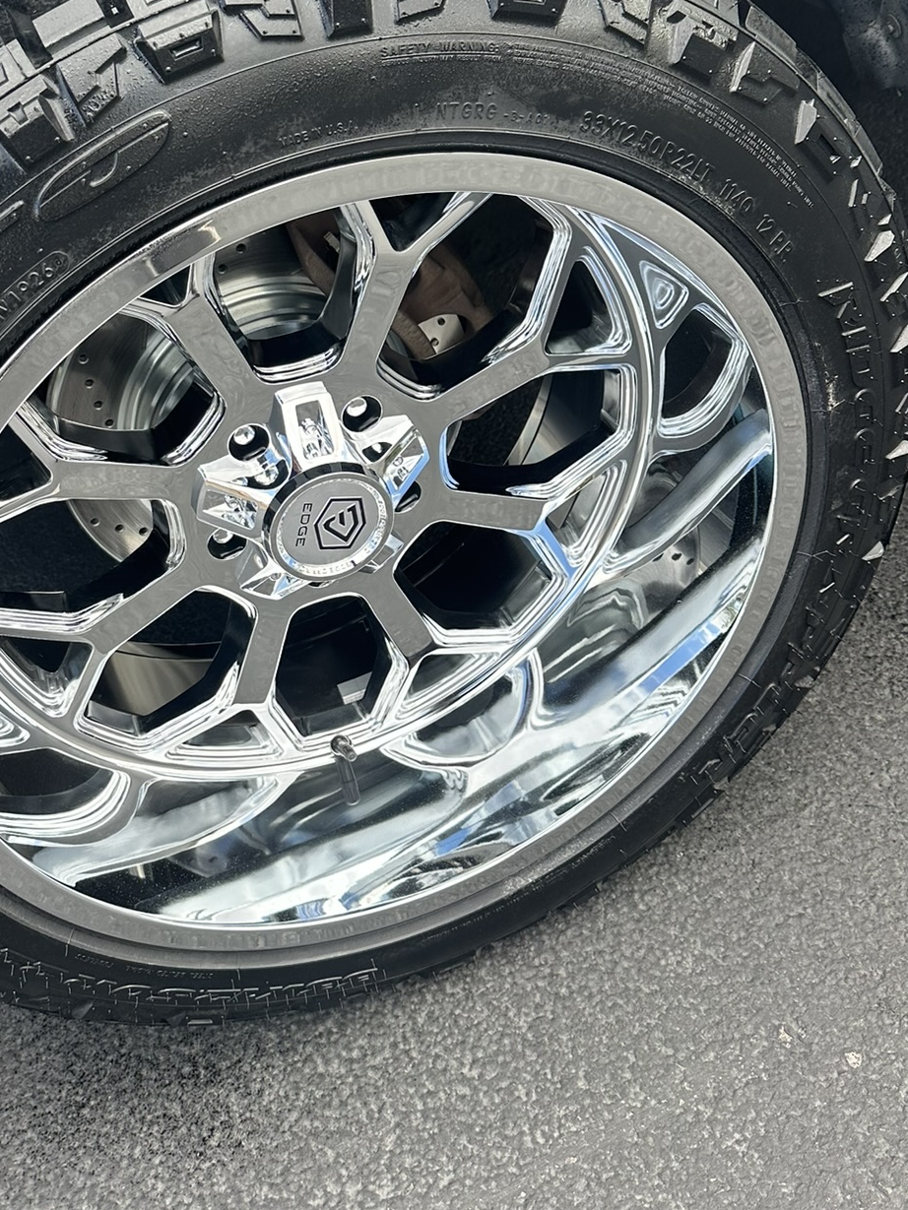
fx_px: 1399
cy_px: 443
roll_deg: +22.3
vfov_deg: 46.3
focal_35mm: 40
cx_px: 297
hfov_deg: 35.6
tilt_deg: -37.8
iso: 80
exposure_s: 1/529
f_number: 1.78
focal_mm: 6.86
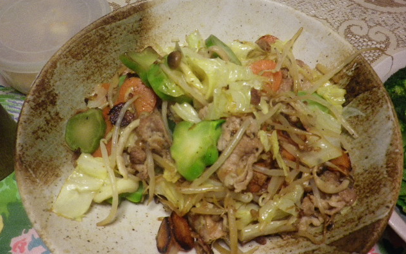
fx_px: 332
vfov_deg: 41.9
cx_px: 201
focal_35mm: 30
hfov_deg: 62.9
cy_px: 126
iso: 250
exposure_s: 1/50
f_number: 3.2
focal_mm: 5
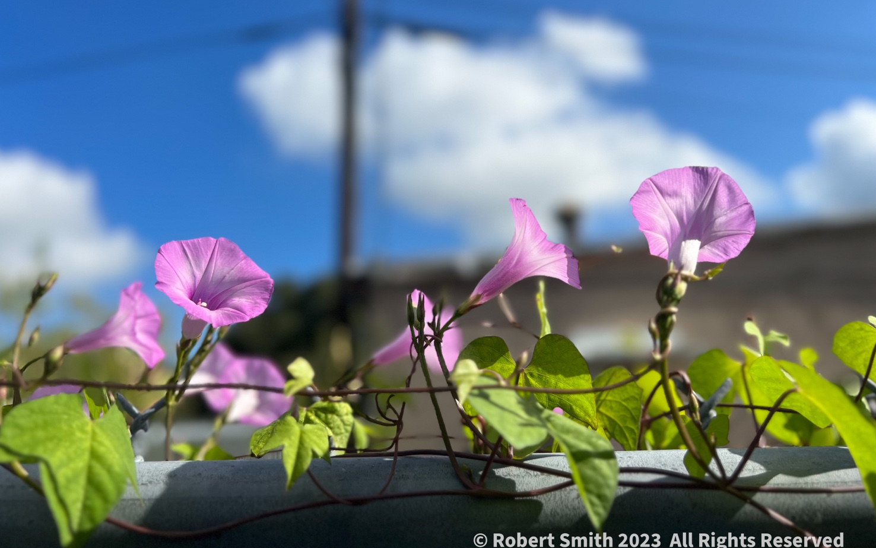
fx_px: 669
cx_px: 436
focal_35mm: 28
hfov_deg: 66.5
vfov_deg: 44.4
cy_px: 225
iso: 50
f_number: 1.5
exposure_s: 1/5900
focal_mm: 5.7
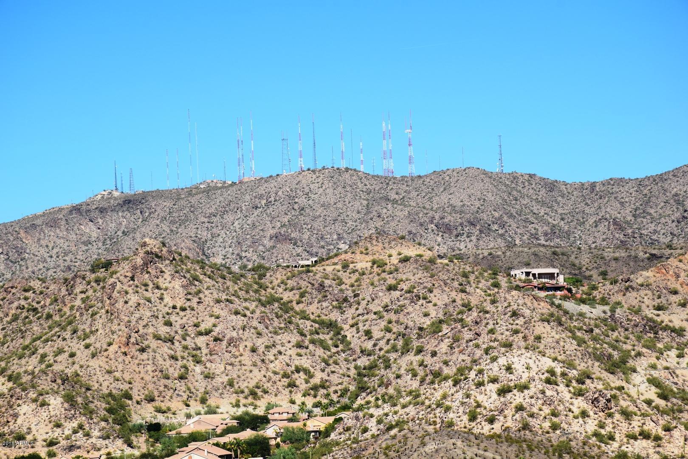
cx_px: 344
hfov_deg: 16.1
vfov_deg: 10.8
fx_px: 2436
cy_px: 230
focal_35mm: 128
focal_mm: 85
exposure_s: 1/500
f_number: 11
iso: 220
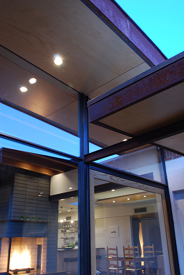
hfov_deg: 43.7
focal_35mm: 30
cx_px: 92
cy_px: 138
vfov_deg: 61.9
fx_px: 229
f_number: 11
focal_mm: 20
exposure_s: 3
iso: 100
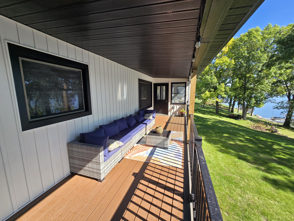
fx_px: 110
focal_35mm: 13
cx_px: 147
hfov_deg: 106.2
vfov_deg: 89.9
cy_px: 110
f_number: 2.2
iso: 50
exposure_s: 1/784
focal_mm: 2.2
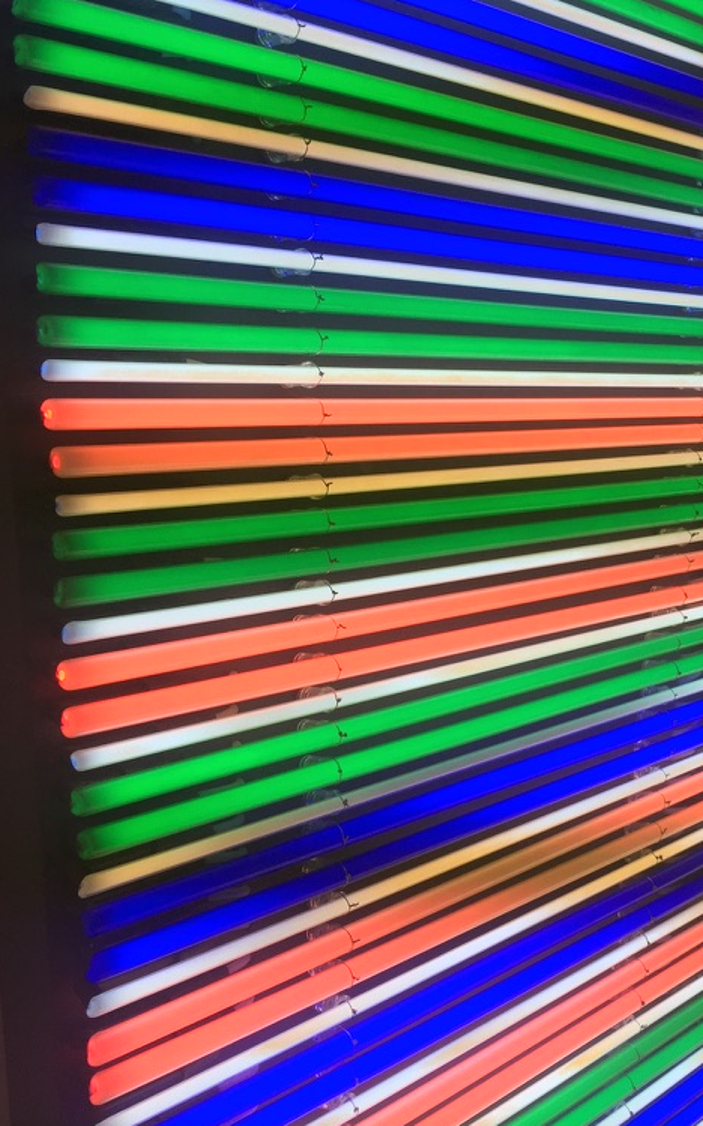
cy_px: 571
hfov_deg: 29.3
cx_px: 632
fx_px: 1288
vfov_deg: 47.2
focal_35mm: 42
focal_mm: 4.15
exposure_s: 1/507
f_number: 2.2
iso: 32
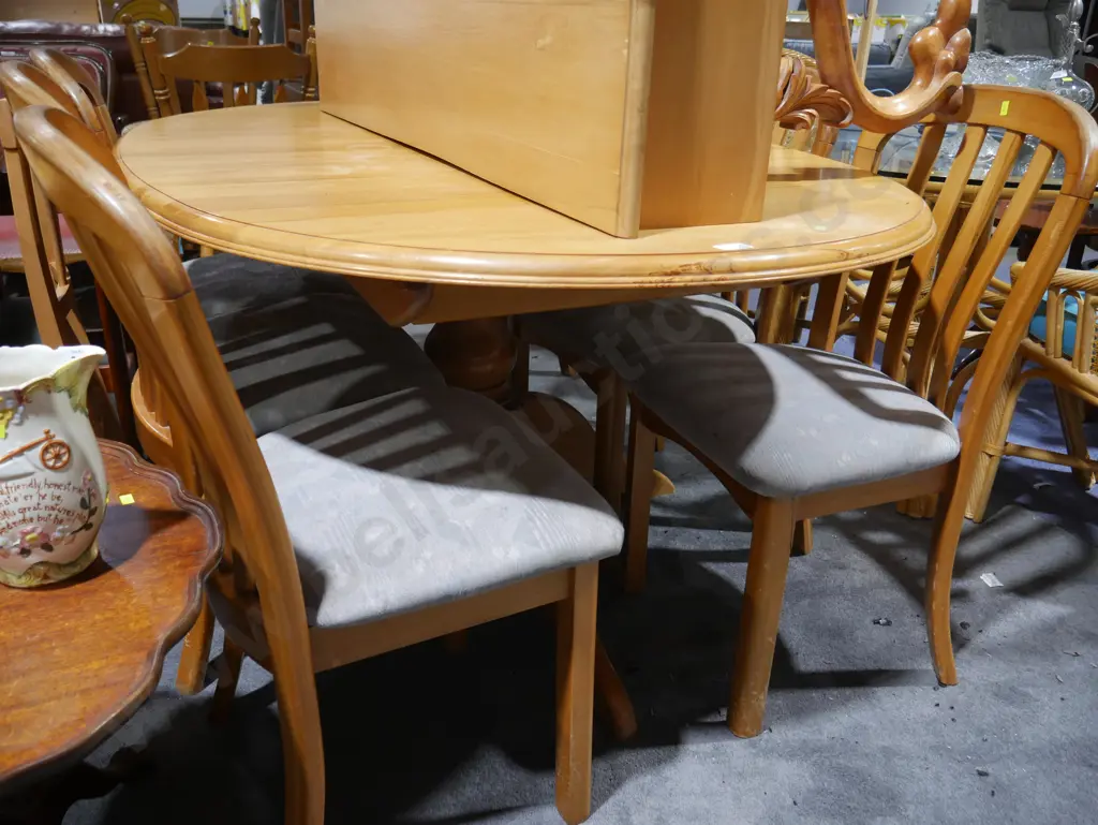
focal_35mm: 28
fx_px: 889
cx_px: 549
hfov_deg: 63.4
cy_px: 412
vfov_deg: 49.8
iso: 500
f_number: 3.5
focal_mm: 14
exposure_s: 1/60
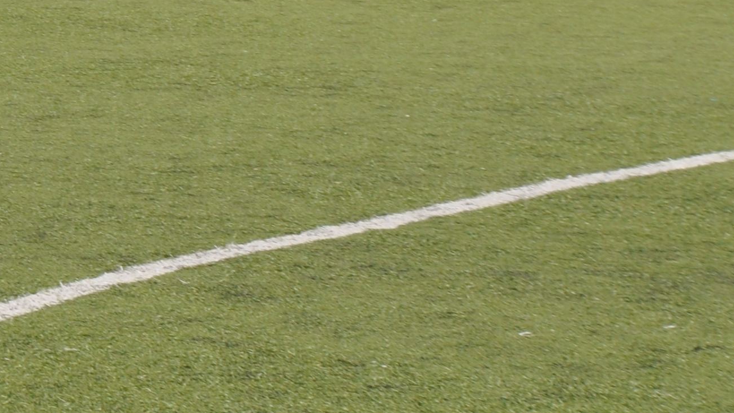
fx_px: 4847
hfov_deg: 8.5
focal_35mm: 249
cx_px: -209
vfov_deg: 4.8
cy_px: -358
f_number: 9
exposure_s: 1/320
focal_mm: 48
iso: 200
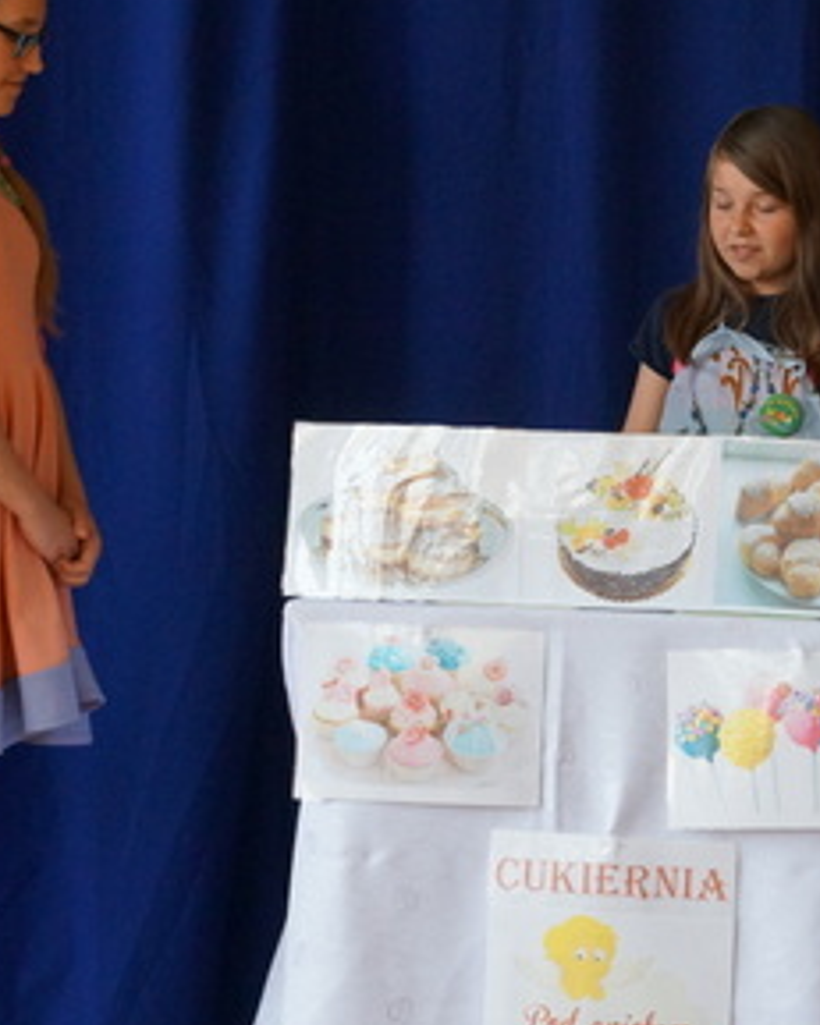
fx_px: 6617
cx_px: 628
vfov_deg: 8.9
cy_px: 387
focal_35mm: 218
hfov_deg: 7.1
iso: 1250
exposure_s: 1/160
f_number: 5.6
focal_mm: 70
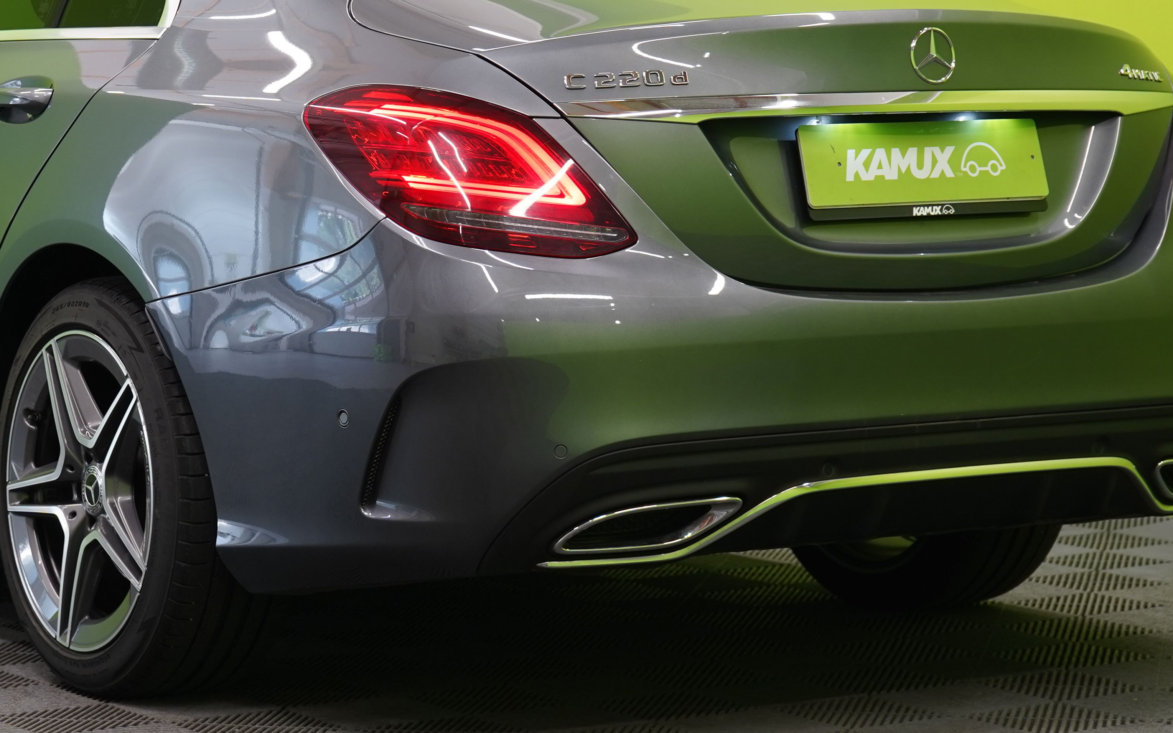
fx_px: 3516
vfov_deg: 11.9
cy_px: 135
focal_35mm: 110
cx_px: 362
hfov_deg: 18.9
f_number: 5
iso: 400
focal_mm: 55
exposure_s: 1/30
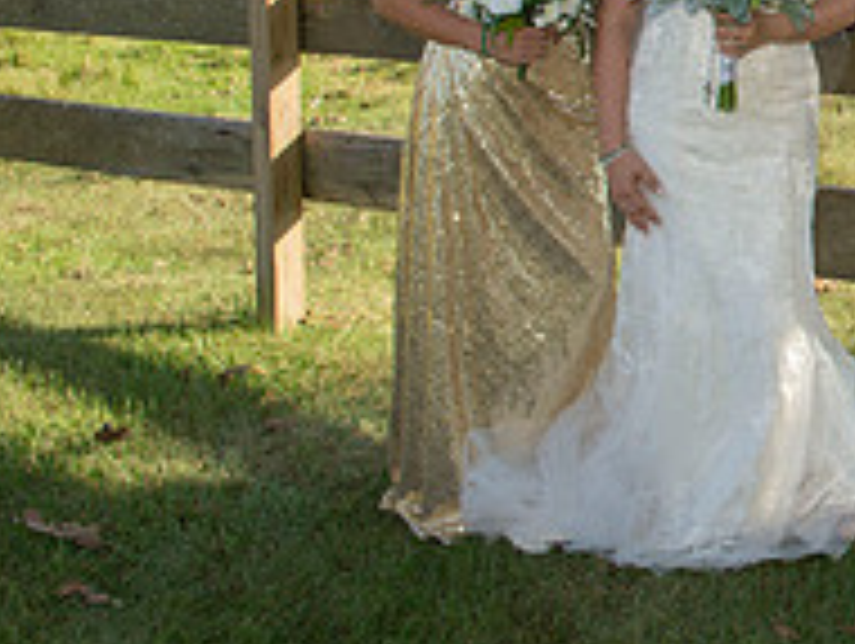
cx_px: 1206
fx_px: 1954
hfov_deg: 21.5
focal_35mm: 79
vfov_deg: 18.4
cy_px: 54
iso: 200
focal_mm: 27
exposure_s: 1/250
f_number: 6.3
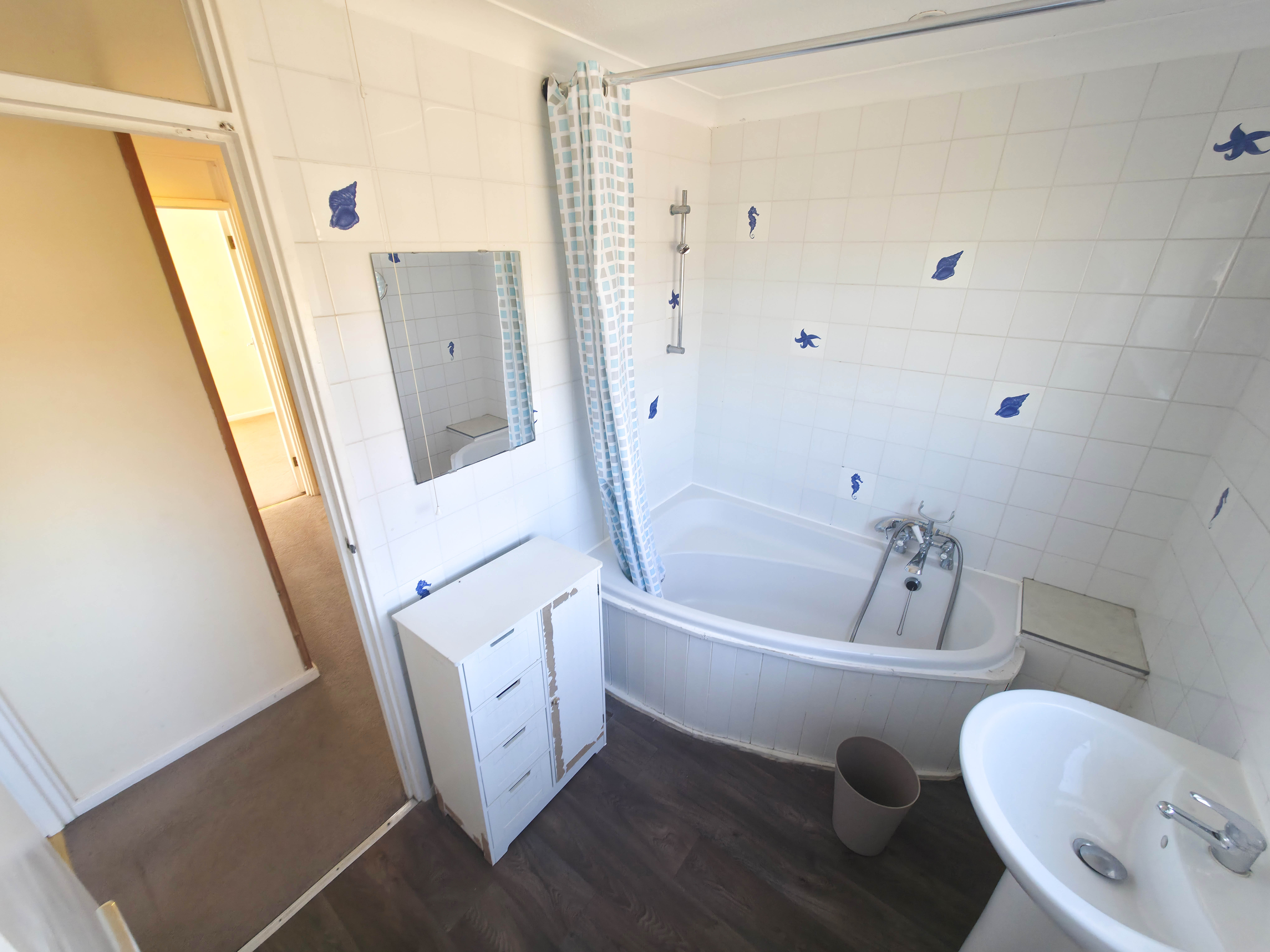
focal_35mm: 13
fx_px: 477
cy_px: 476
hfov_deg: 106.2
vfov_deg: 89.9
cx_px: 635
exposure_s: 1/50
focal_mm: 2.2
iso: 50
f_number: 1.9
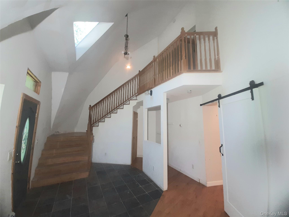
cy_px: 108
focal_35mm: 13
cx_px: 144
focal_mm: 1.42
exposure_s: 1/40
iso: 80
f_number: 2.2
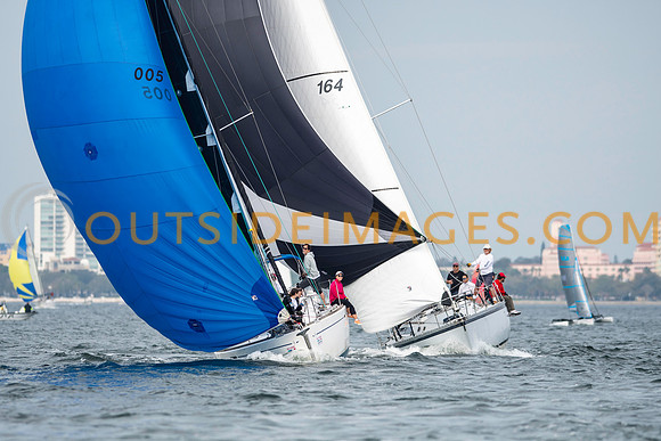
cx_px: 330
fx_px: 8301
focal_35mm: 452
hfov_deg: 4.6
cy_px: 220
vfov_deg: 3.0
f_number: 4
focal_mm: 300
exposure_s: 1/3200
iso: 200
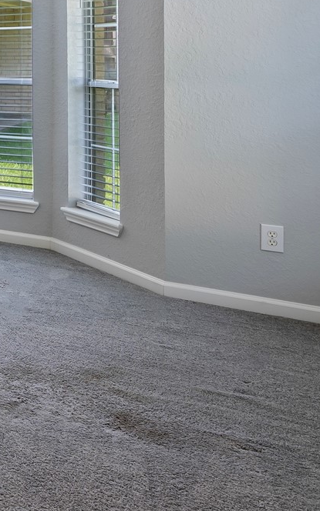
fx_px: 698
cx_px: -410
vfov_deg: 38.0
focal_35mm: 50
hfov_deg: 15.9
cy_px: 65
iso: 125
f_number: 6.3
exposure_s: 1/4
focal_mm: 15
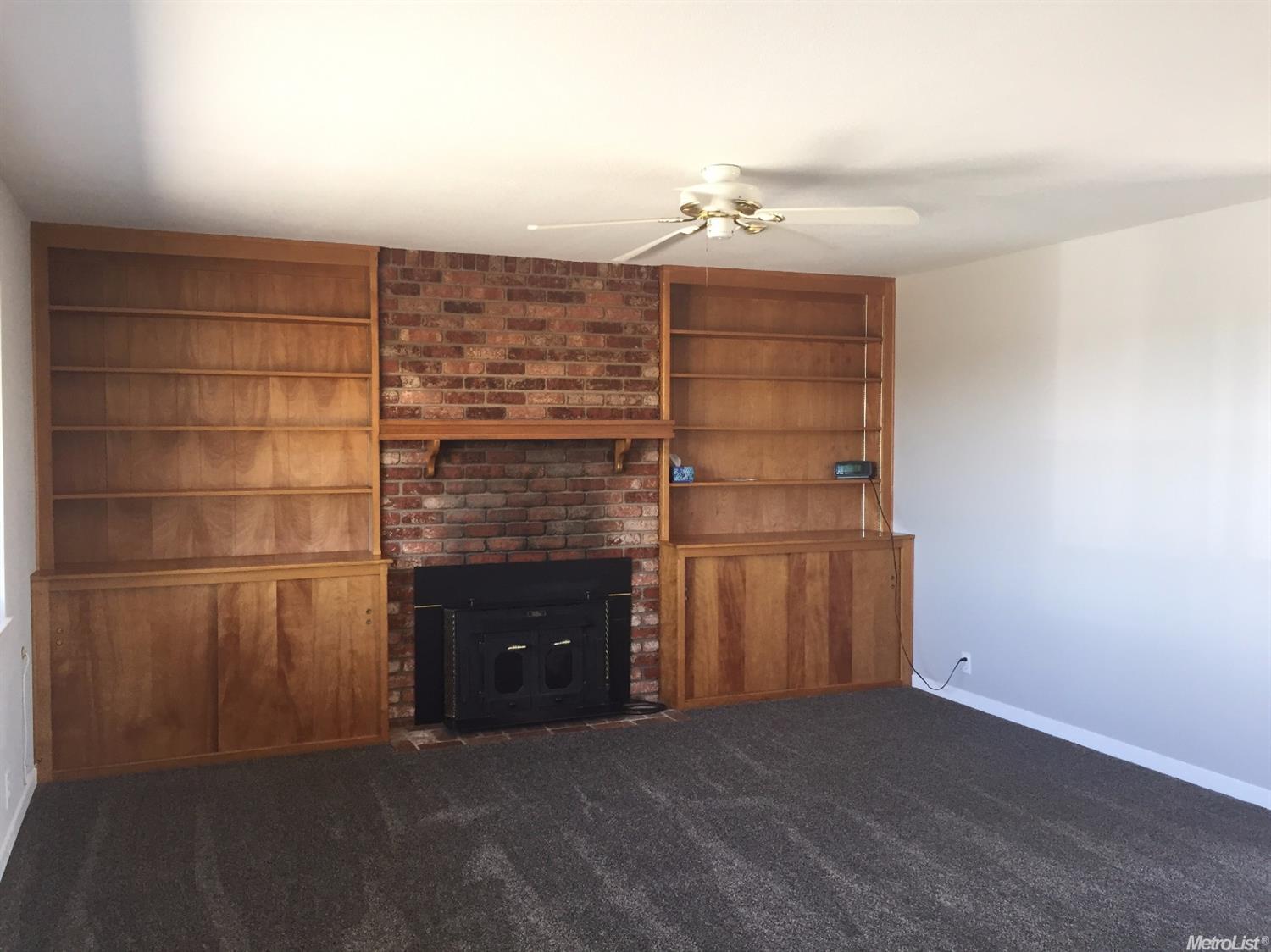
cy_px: 476
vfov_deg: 48.2
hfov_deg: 61.7
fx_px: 1064
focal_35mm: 29
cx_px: 636
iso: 40
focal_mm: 4.15
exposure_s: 1/30
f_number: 2.2
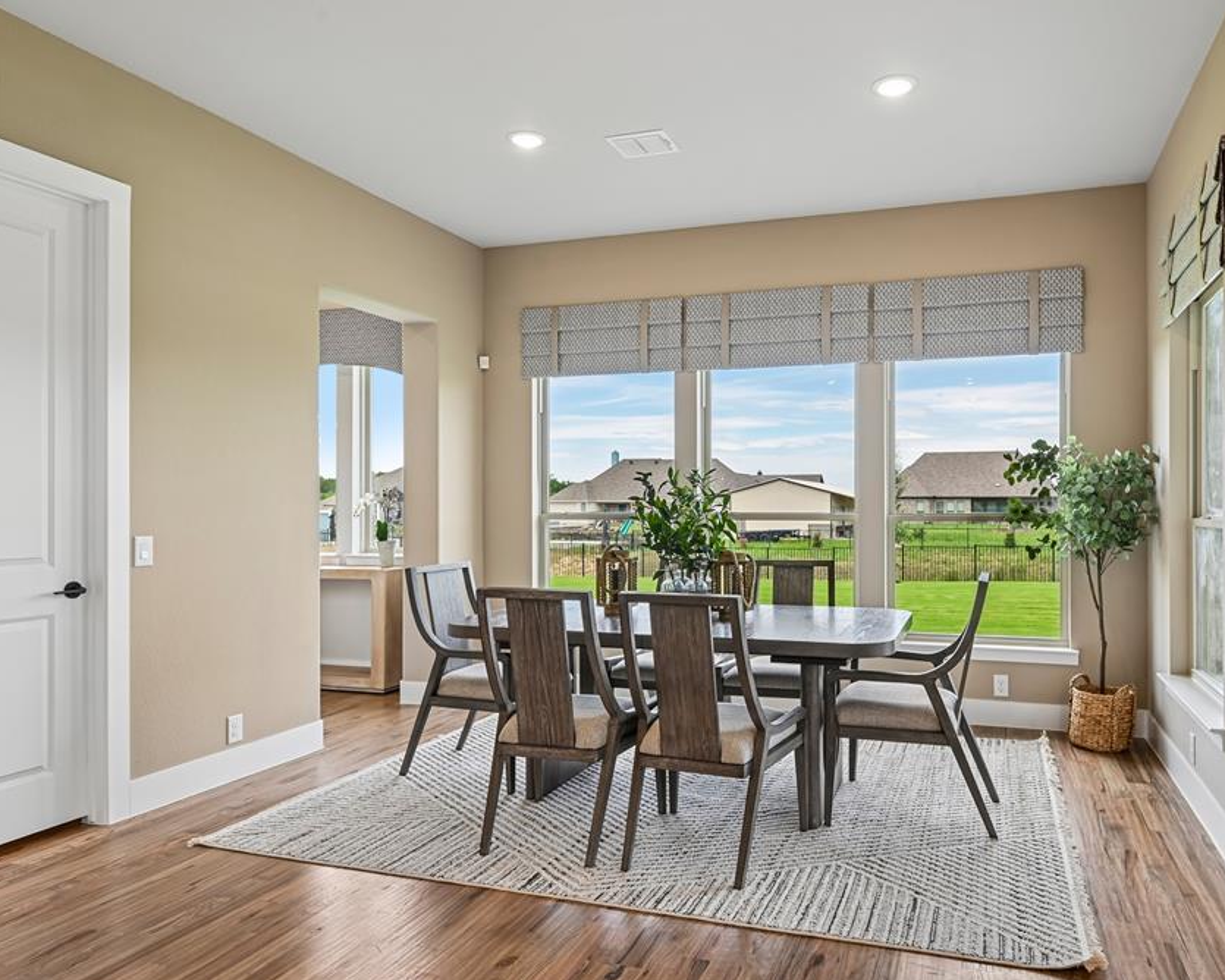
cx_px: 722
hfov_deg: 72.0
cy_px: 489
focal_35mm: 23
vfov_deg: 60.9
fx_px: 834
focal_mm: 20
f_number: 8
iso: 400
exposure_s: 1/200
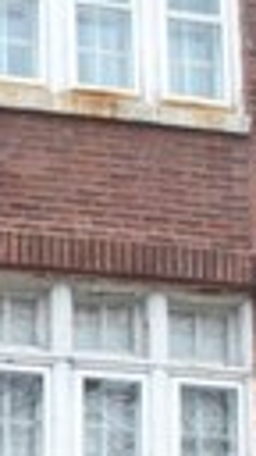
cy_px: 506
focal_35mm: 151
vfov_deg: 13.9
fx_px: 1822
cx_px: -249
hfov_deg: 7.7
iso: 64
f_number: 3.4
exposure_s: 1/200
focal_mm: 7.9
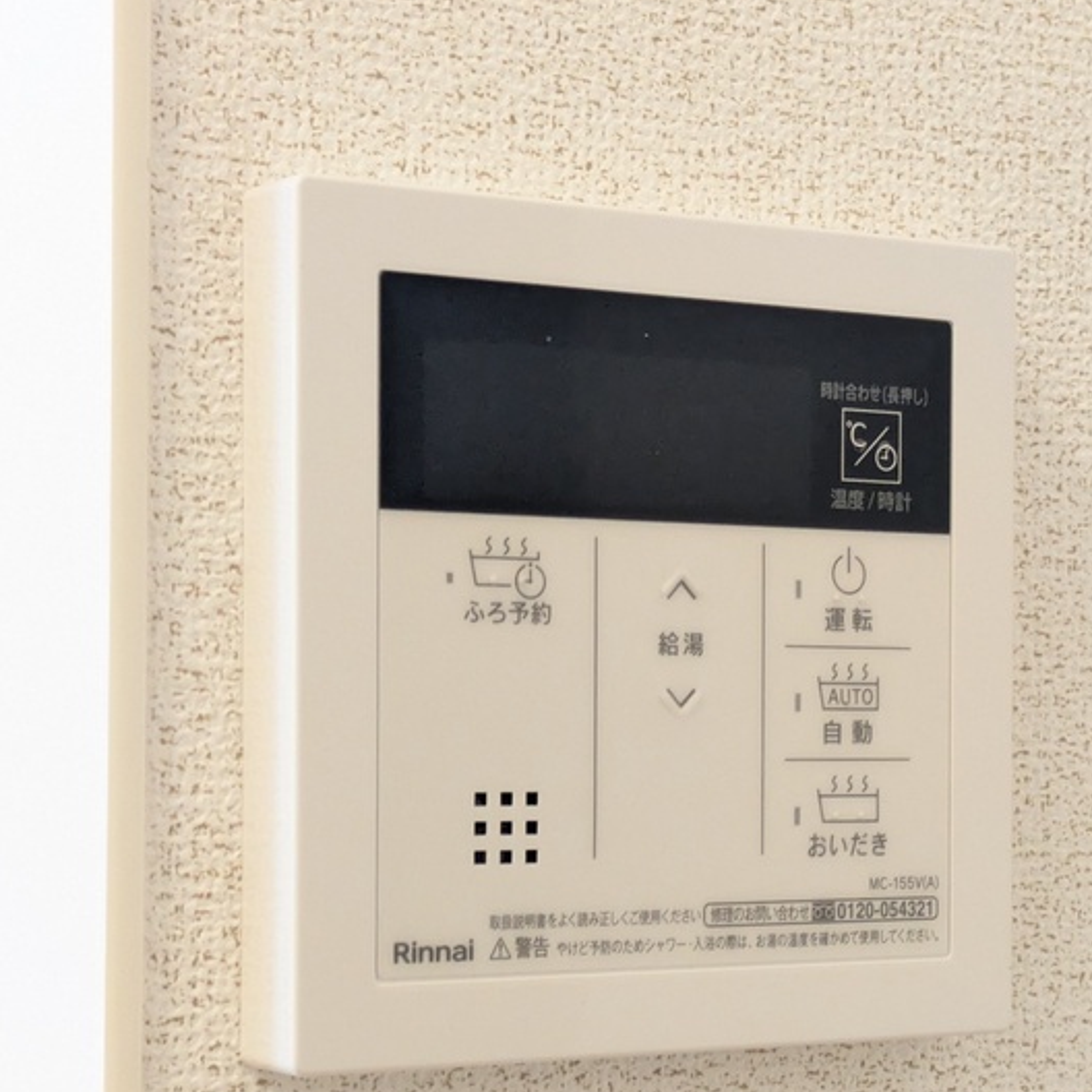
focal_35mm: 82
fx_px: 2927
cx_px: 641
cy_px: 705
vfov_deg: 21.1
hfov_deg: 21.1
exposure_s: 1/60
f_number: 1.89
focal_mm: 5.43
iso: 509
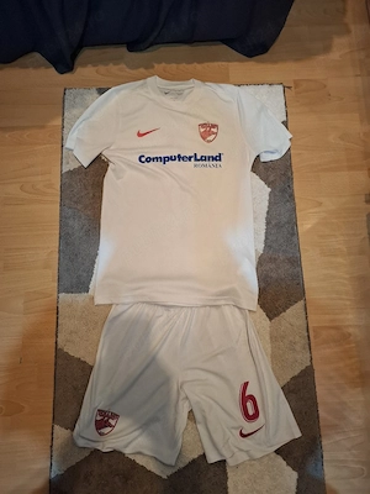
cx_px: 185
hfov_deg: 58.9
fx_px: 328
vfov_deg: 73.9
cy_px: 247
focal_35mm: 23
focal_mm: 5.54
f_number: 1.8
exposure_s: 1/25
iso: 320
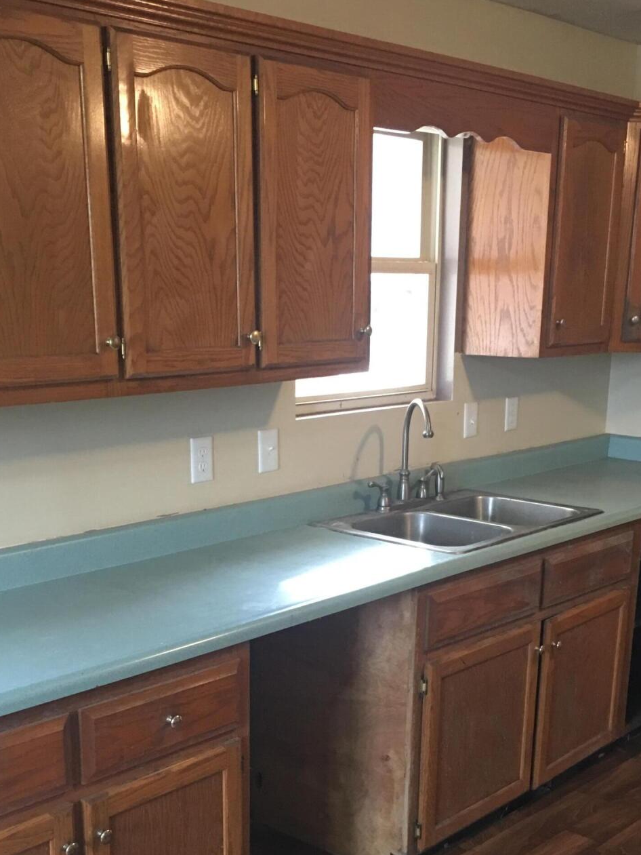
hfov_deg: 31.5
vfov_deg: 40.4
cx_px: 305
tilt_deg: -15.8
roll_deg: +0.3
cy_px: 612
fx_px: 1136
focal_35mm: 46
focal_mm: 4.15
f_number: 2.2
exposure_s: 1/10
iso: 100
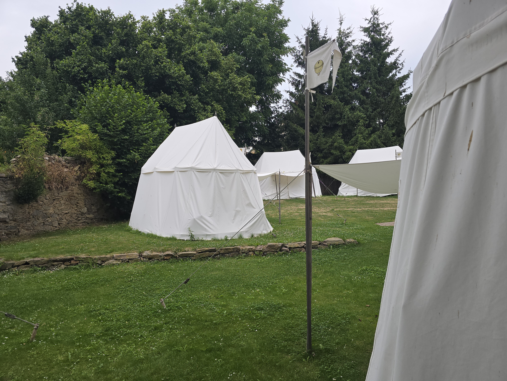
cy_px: 190
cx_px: 254
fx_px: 337
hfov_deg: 73.9
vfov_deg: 58.9
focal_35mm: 23
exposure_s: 1/180
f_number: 1.7
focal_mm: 6.3
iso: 32
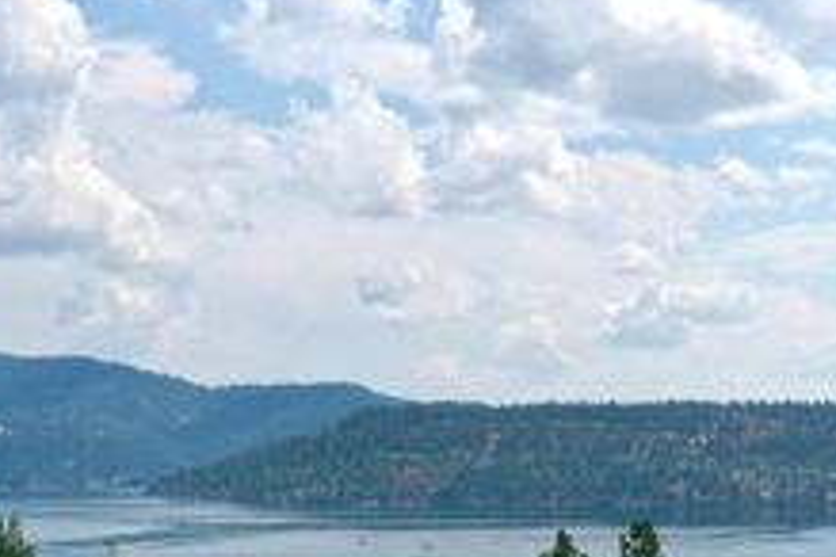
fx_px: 1486
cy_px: 460
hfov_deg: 31.2
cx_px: 538
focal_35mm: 64
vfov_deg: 20.9
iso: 100
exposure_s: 1/1000
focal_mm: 10.26
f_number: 7.1
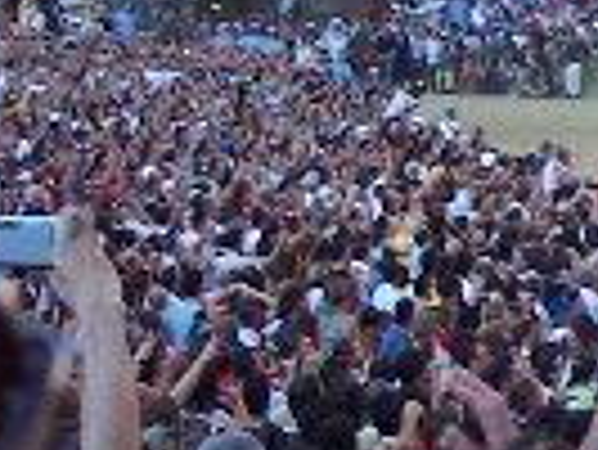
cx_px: 1012
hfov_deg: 8.4
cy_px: -81
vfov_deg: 6.5
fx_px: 3960
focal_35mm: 229
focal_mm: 8
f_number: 2.8
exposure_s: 1/250
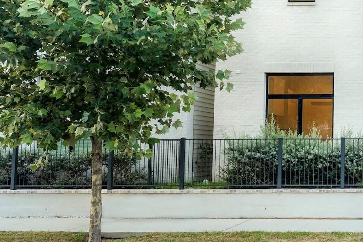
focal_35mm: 49
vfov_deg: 26.8
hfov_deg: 33.5
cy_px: 34
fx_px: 494
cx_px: 427
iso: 320
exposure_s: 1/60
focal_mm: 19
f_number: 11
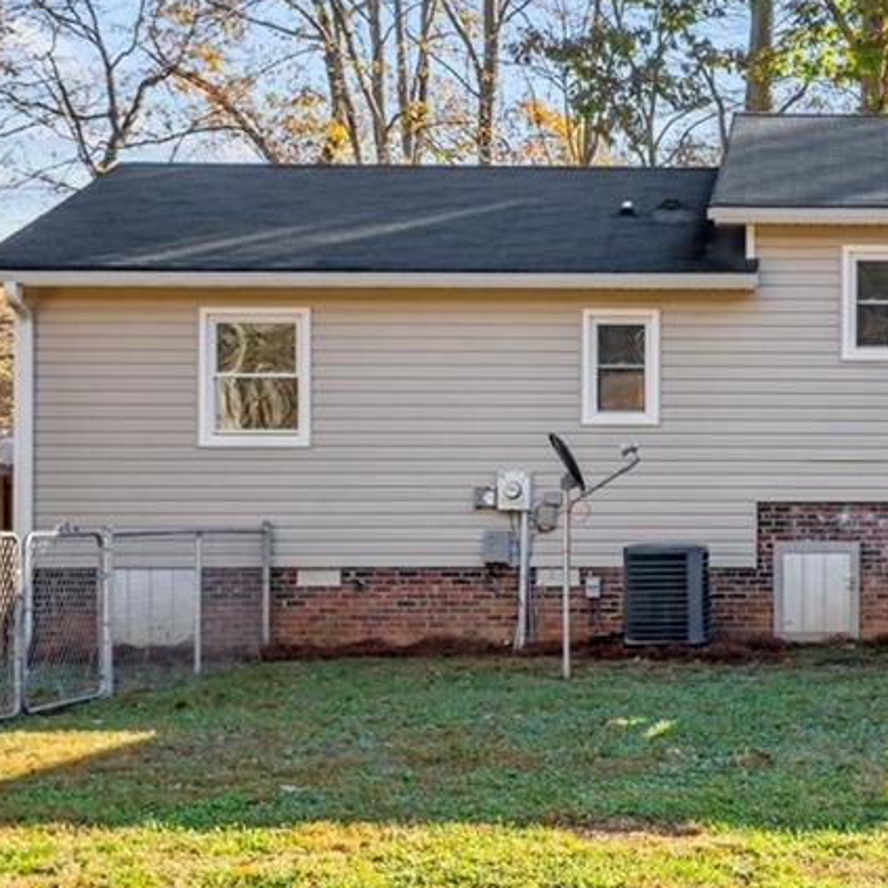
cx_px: 896
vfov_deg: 24.0
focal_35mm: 72
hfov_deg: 23.0
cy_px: 356
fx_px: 2090
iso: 200
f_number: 8
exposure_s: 1/400
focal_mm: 35
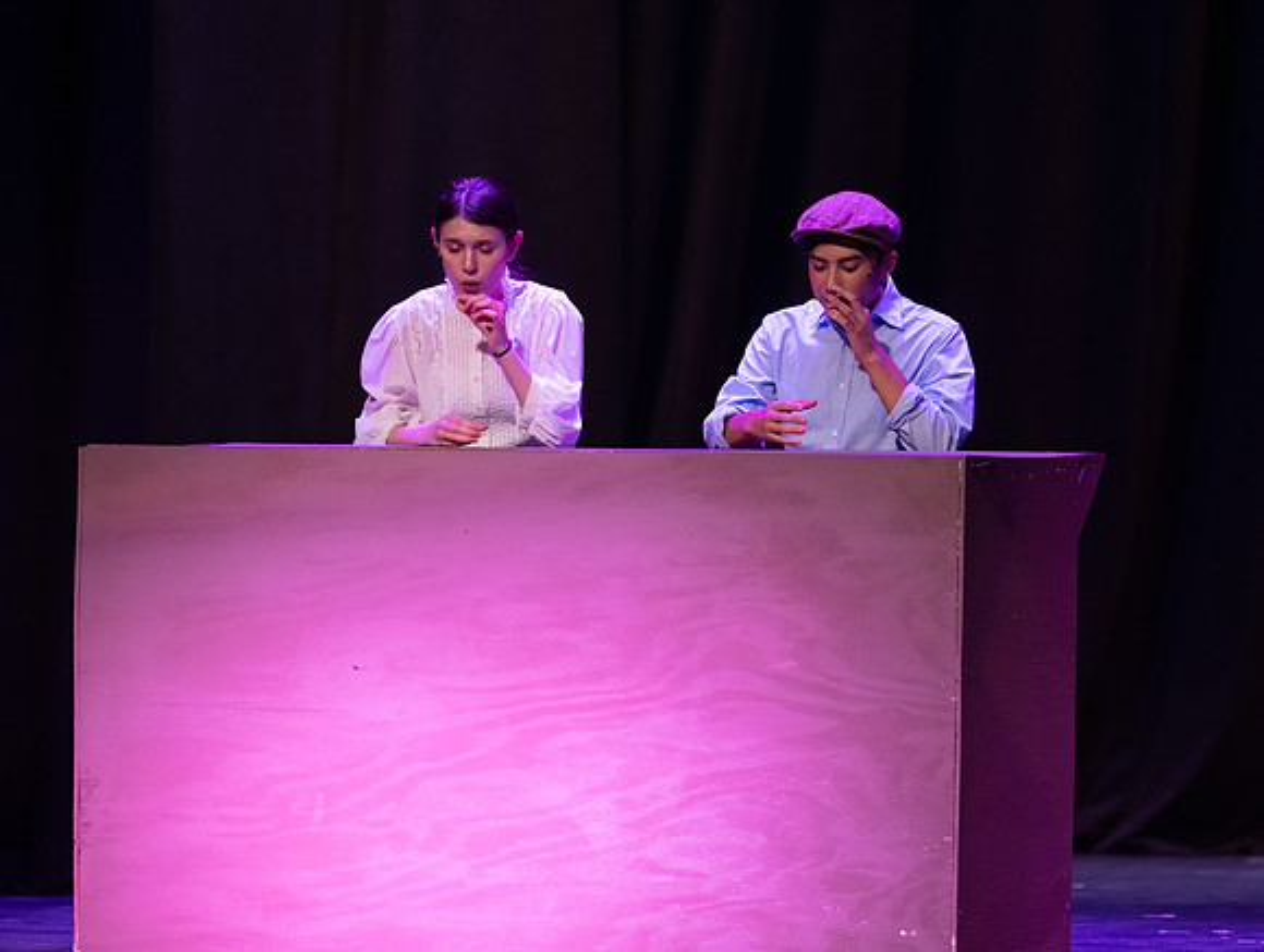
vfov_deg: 4.5
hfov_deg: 6.0
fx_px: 12144
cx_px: 632
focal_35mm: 332
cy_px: 476
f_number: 2.8
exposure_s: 1/250
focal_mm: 300
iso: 5000
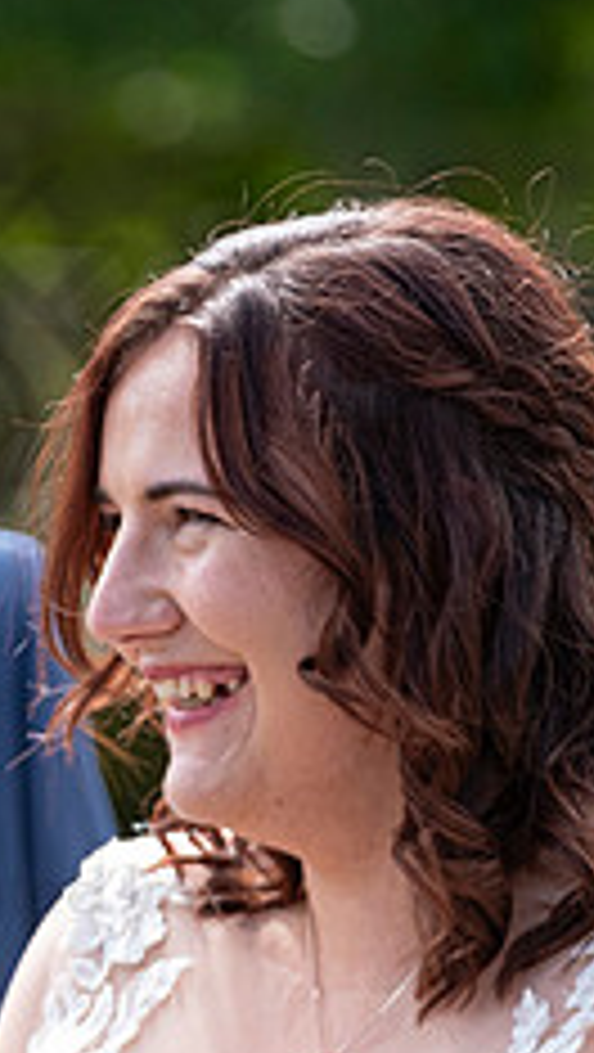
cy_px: 588
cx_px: -208
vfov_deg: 3.7
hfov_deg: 2.1
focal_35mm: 583
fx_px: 16289
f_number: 2.8
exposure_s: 1/1000
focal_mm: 129.2
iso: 200
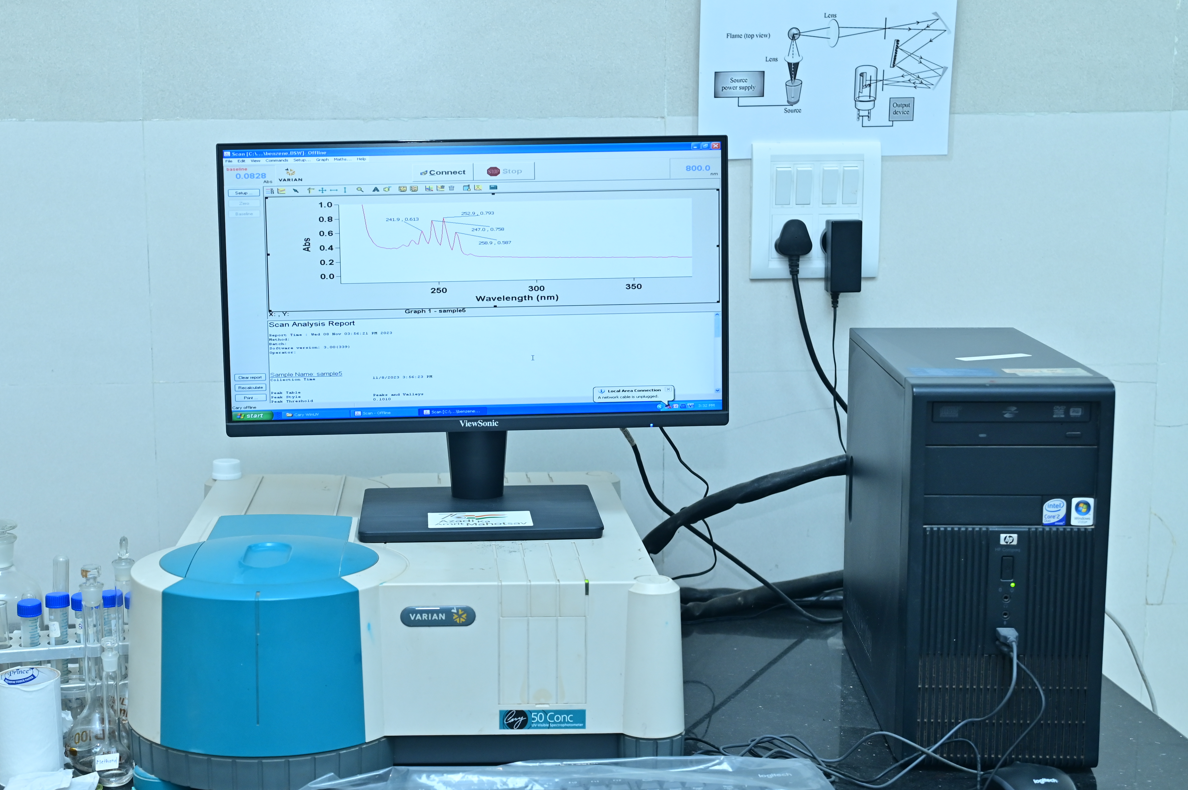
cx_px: 493
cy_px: 431
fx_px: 1682
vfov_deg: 26.4
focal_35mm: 51
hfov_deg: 38.8
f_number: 4
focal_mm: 40
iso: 800
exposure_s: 1/160
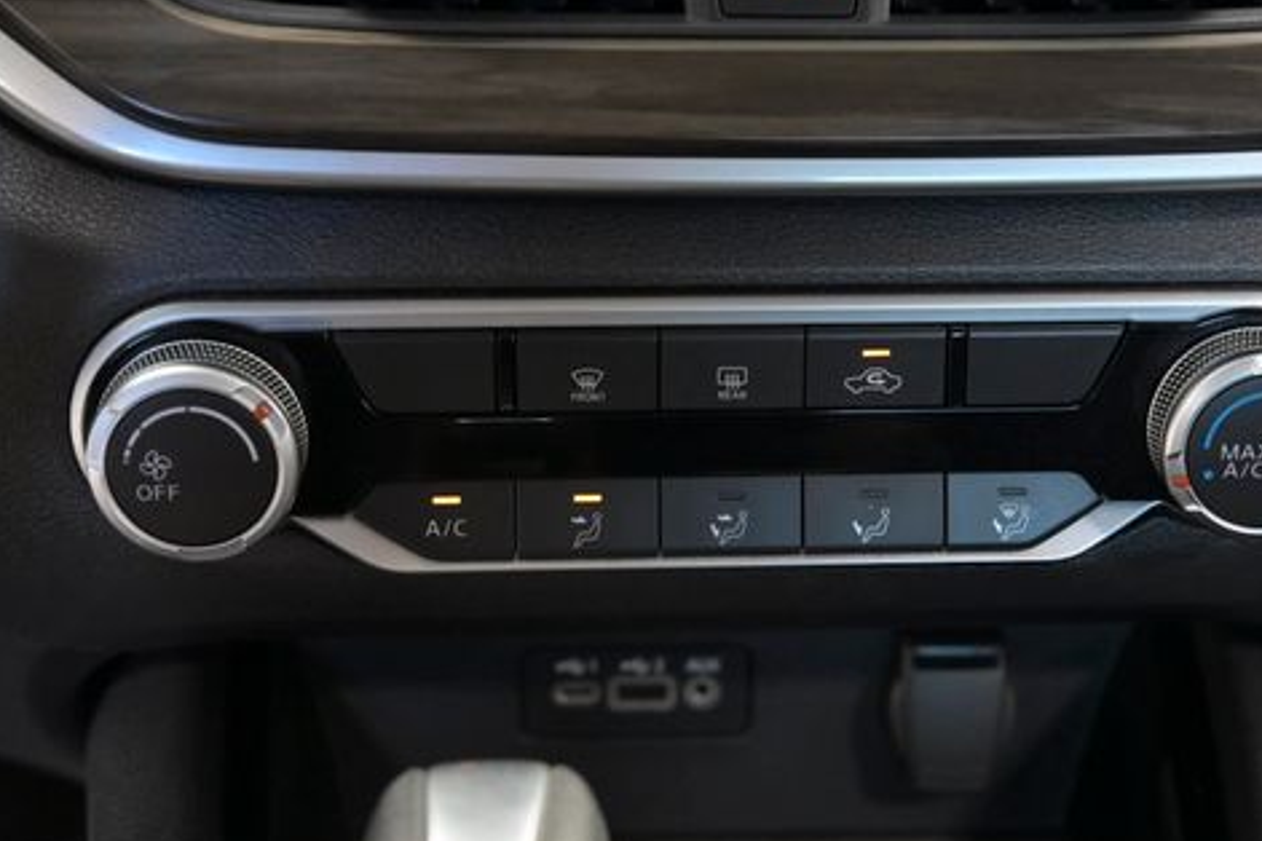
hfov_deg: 28.0
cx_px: 761
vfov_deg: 18.9
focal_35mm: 72
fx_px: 2524
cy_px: 422
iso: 2500
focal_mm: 53
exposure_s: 1/100
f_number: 4.5
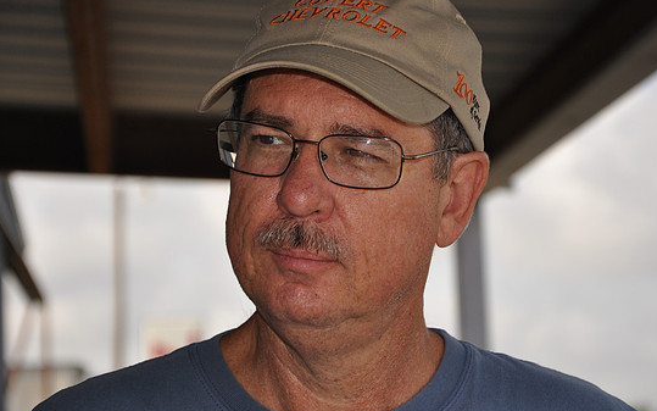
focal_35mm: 140
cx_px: 351
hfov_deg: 15.0
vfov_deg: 9.4
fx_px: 2499
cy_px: 187
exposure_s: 1/200
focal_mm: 85
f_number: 5.6
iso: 280
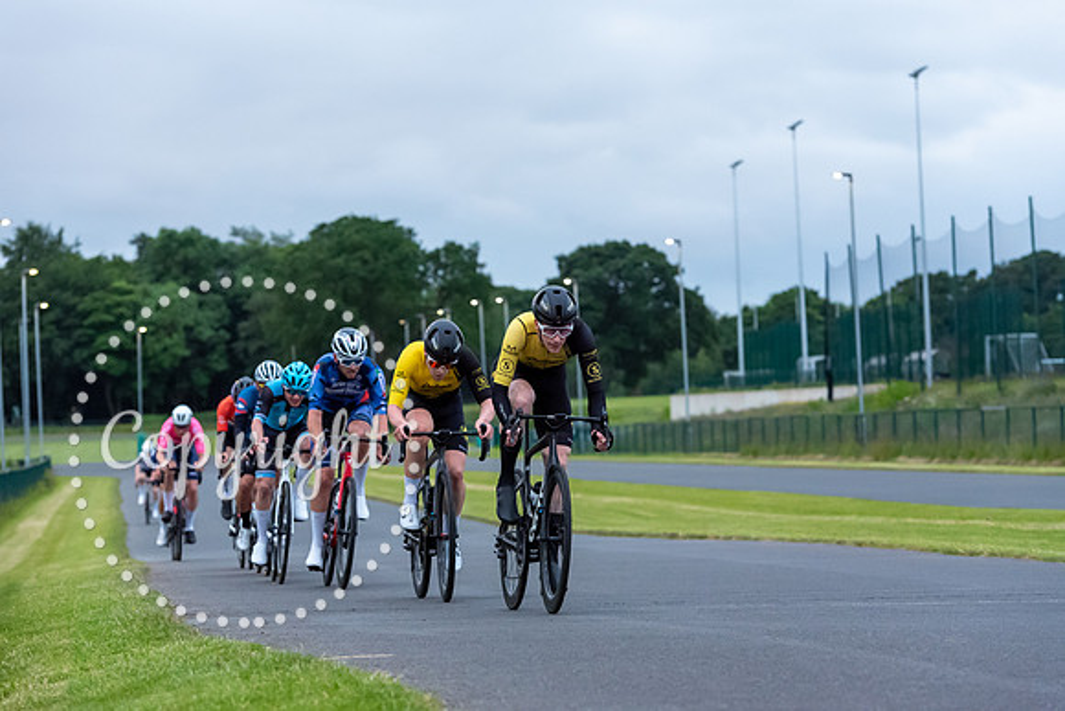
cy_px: 356
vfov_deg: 11.2
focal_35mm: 122
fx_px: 3610
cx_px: 532
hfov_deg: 16.8
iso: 10000
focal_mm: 122
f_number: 5
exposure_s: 1/640
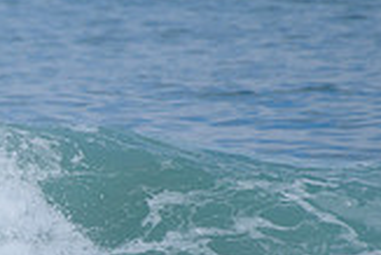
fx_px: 18812
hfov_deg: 1.2
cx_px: -171
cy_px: 305
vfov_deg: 0.8
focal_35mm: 1776
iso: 320
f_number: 5.6
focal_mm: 500
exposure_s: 1/2000
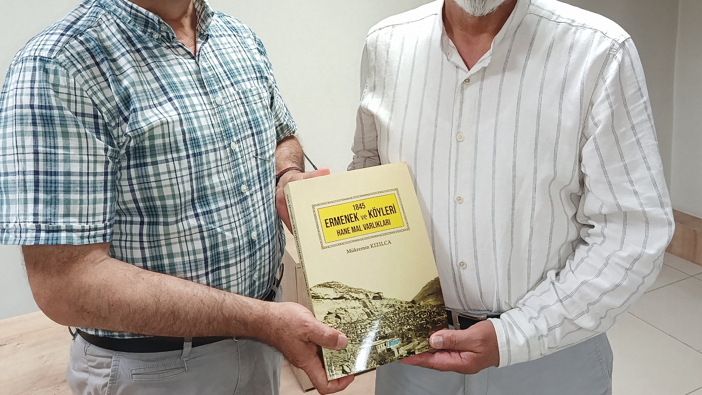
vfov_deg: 36.8
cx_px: 352
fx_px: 577
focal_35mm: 31
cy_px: 93
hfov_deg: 62.6
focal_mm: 5.24
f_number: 1.7
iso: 800
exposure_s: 1/50
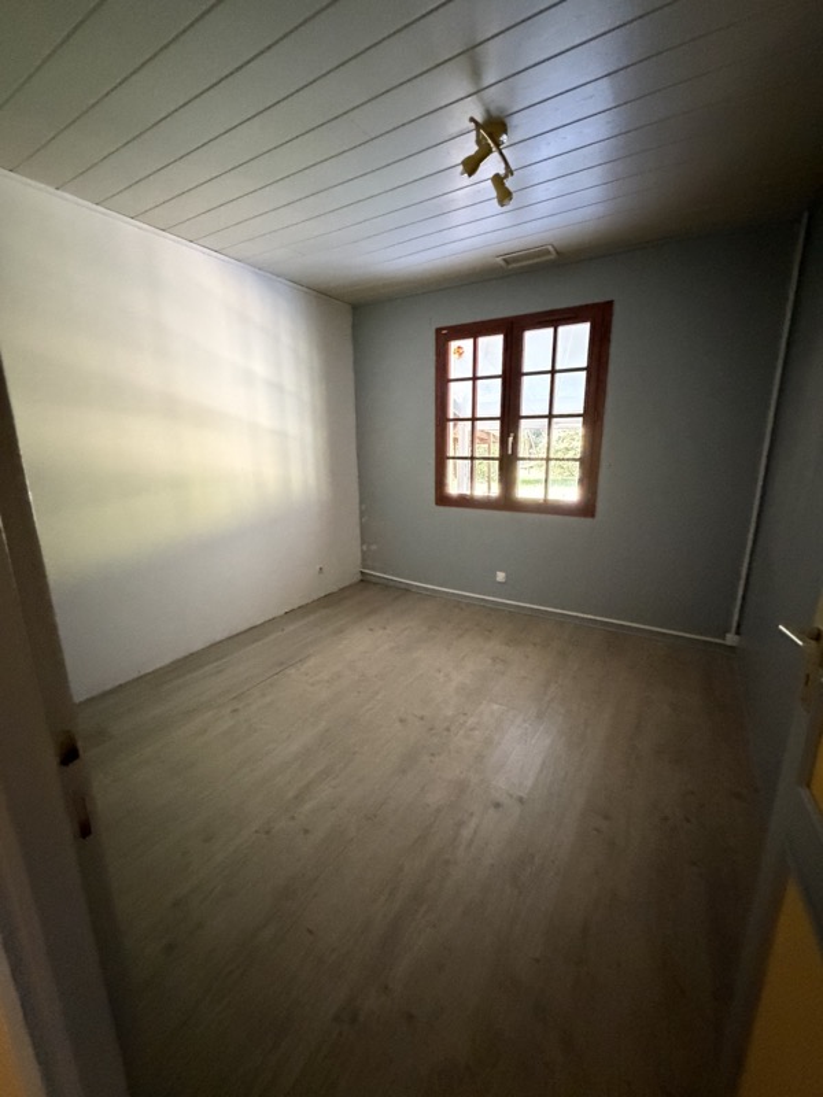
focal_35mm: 14
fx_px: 444
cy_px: 548
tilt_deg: -13.3
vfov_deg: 102.1
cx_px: 412
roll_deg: -1.4
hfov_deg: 85.7
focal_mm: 2.22
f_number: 2.2
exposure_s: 1/55
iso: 1250
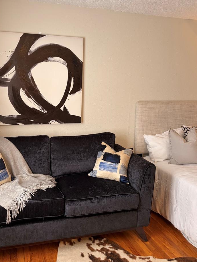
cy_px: 103
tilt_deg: -4.5
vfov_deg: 53.5
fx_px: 258
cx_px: 80
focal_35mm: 34
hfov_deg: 41.6
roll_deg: -1.4
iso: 125
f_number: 1.6
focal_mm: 5.96
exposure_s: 1/60
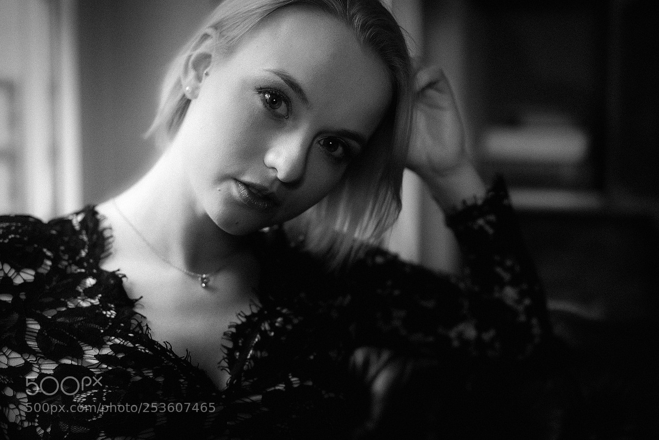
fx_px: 1007
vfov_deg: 24.6
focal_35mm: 55
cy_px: 220
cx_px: 330
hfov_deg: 36.2
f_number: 2.2
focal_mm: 55
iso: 640
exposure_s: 1/160
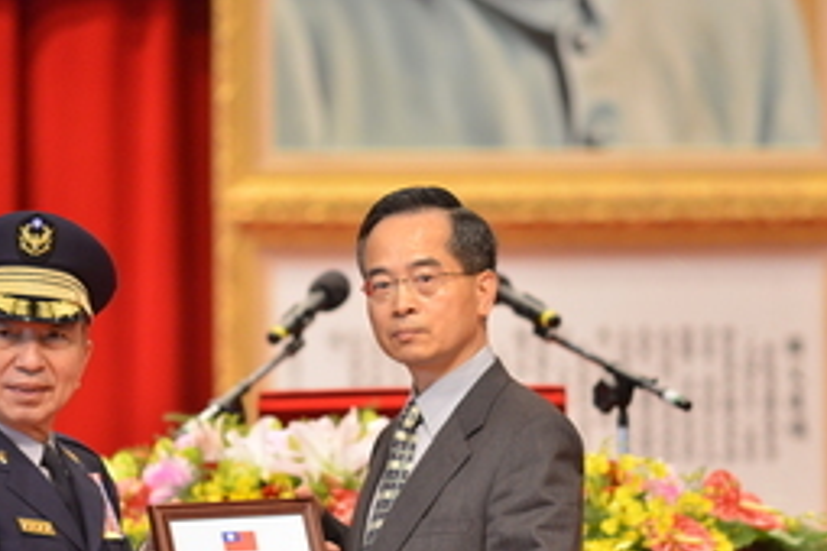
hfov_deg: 4.4
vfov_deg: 2.9
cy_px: 361
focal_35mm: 471
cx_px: 308
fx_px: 10819
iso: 2800
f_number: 5.6
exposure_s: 1/200
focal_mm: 300
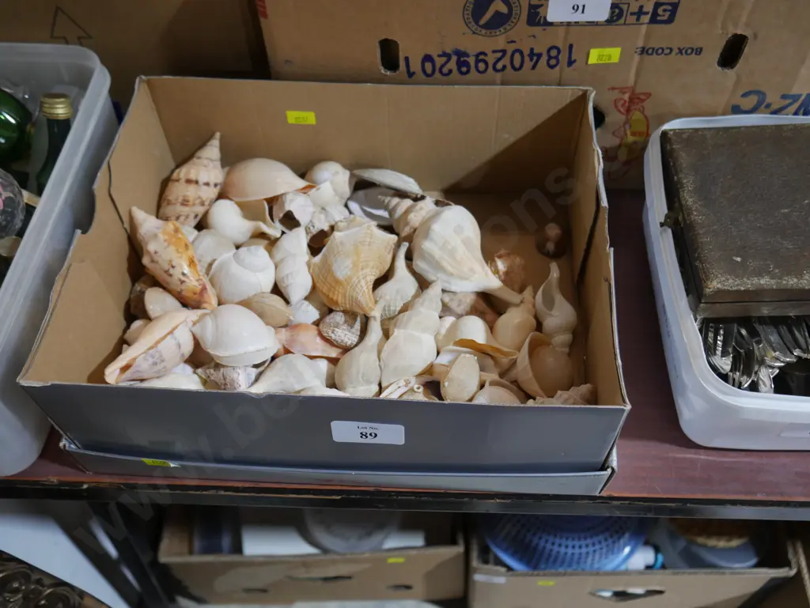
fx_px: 749
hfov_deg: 56.8
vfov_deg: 44.2
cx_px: 405
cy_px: 304
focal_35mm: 32
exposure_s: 1/60
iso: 800
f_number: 3.6
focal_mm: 16
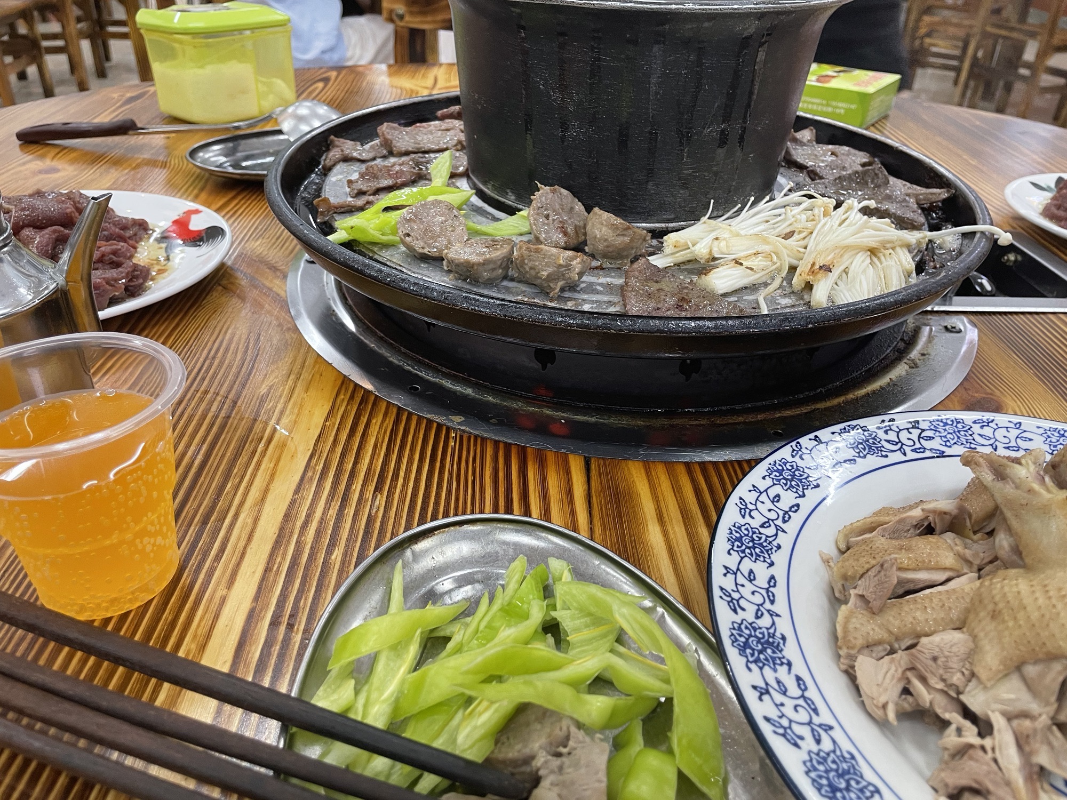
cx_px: 534
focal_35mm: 26
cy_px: 400
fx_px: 801
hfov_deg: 67.3
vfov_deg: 53.1
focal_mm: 4.2
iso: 125
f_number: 1.6
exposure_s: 1/50
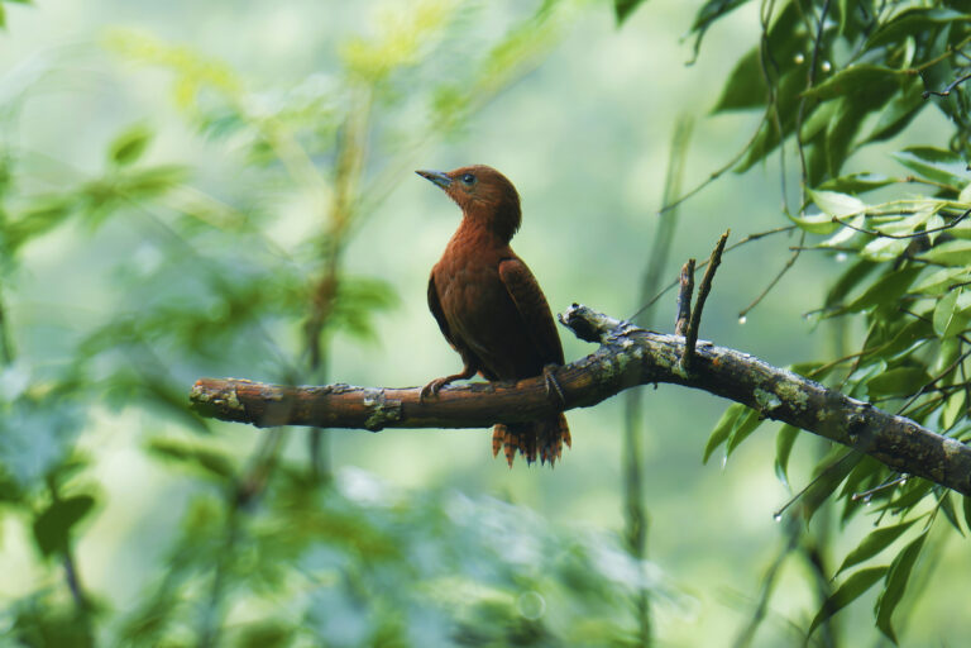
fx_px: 14968
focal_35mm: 555
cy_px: 324
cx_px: 486
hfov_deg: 3.7
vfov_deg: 2.5
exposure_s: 1/125
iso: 280
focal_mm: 370
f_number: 5.6
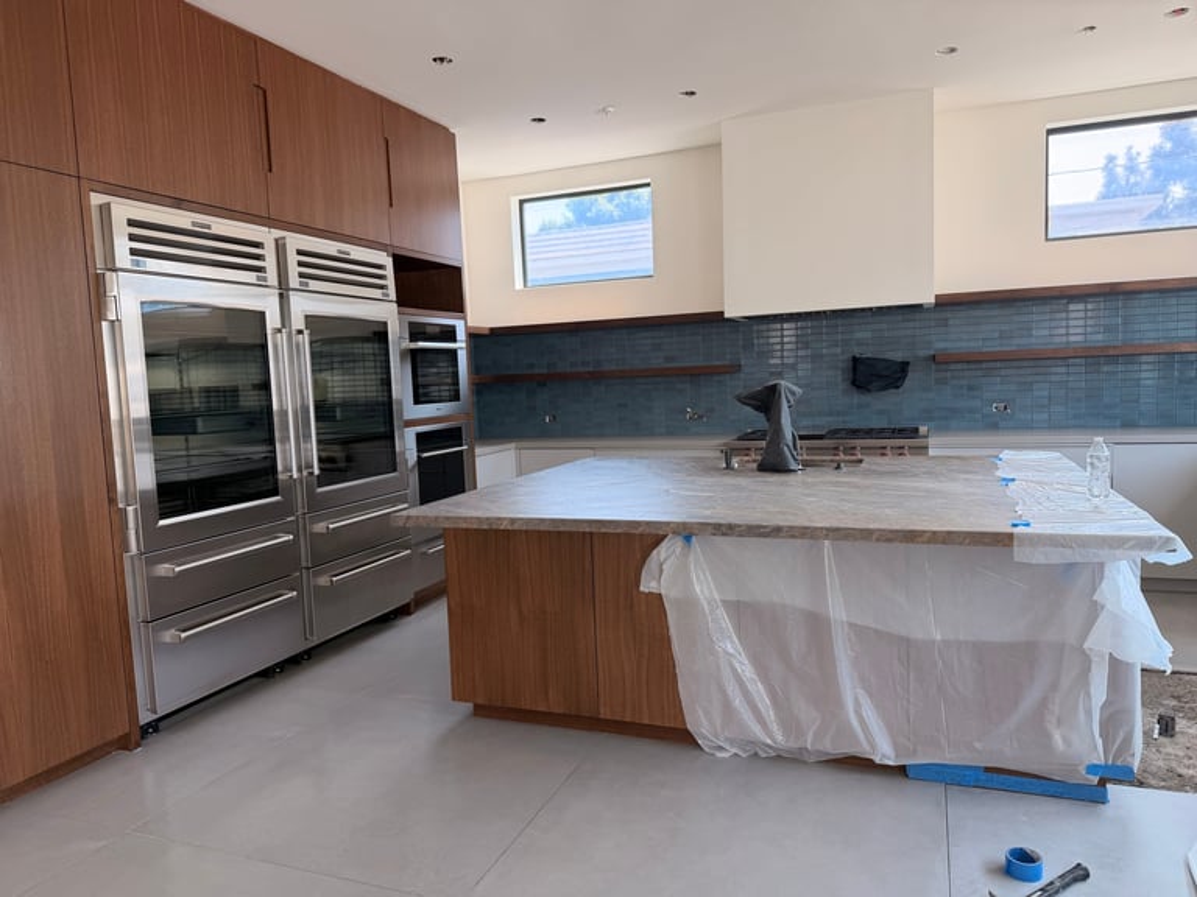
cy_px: 448
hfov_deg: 71.6
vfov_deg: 56.8
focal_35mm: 24
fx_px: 830
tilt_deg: -5.9
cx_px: 598
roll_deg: +2.7
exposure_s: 1/172
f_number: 1.78
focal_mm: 6.76
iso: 80
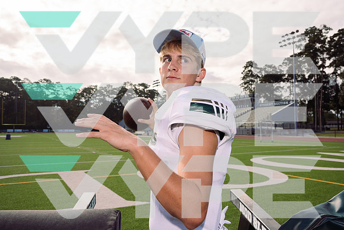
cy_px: 115
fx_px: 268
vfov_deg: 46.4
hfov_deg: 65.5
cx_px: 172
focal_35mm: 28
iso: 100
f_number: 7.1
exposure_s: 1/250
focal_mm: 28
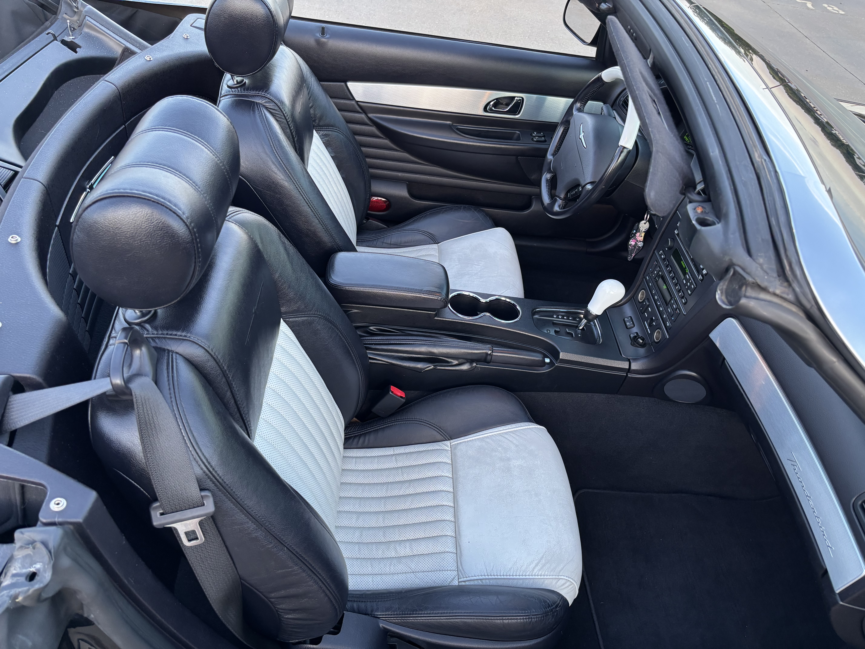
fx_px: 650
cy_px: 324
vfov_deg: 53.1
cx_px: 432
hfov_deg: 67.3
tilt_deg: -40.8
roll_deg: -10.9
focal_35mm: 26
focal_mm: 5.96
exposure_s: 1/64
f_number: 1.6
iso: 125
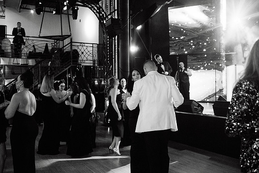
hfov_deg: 54.4
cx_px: 130
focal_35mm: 35
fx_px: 252
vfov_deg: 37.9
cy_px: 86
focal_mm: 35
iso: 2500
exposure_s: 1/250
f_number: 2.8
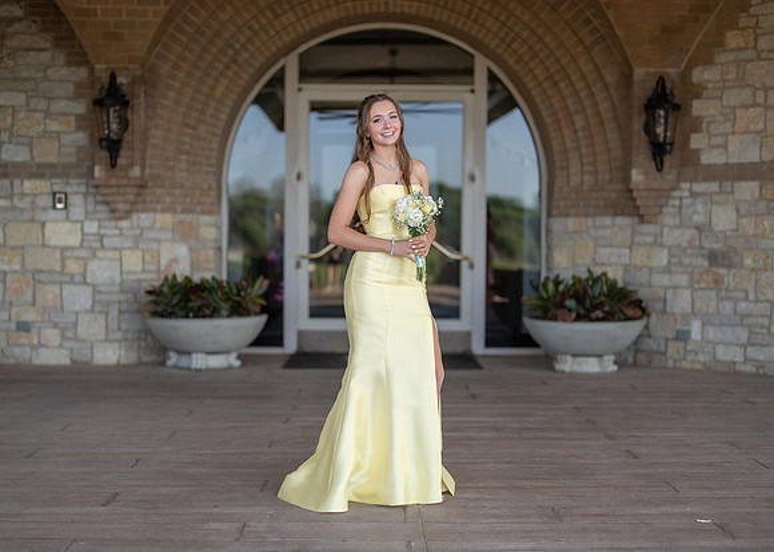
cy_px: 300
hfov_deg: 33.8
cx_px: 382
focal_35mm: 58
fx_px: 1275
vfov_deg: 24.4
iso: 160
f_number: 1.2
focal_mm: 50
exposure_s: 1/1600
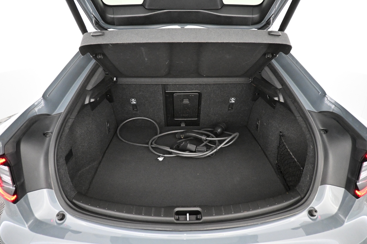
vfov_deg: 53.1
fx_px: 245
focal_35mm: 24
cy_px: 122
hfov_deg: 73.7
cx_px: 184
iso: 6400
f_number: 3.5
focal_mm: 16
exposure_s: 1/60
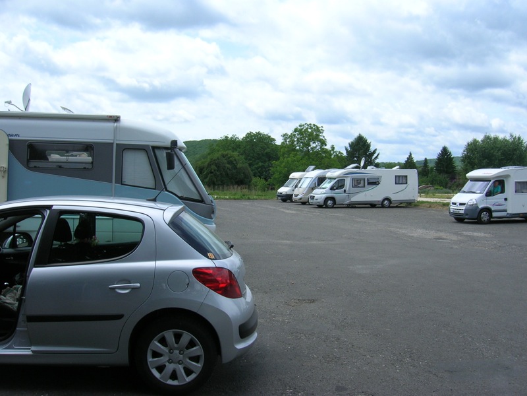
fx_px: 518
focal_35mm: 34
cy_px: 198
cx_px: 264
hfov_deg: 54.0
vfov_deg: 41.8
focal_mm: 5.7
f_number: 4.9
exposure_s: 1/337
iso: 50
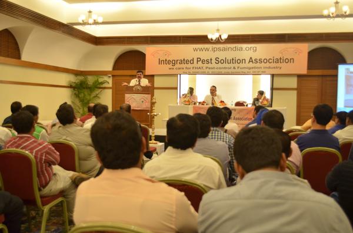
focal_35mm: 39
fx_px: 382
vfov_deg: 34.0
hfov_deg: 49.7
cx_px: 176
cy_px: 116
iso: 1000
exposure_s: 1/40
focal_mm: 26
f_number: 4.2
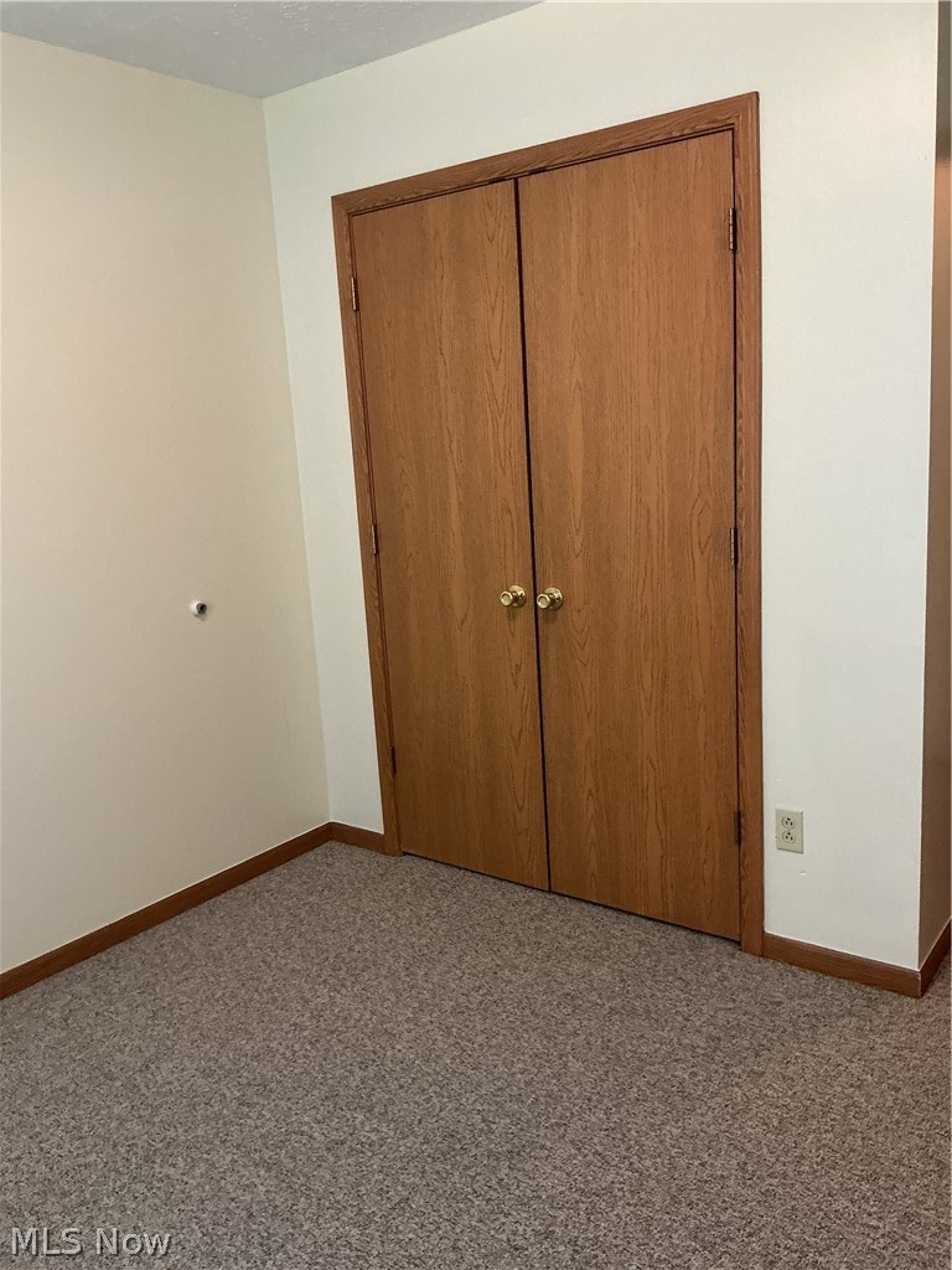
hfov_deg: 48.2
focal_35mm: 29
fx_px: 1063
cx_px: 476
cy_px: 635
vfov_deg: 61.7
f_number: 1.8
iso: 125
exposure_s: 1/60
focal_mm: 3
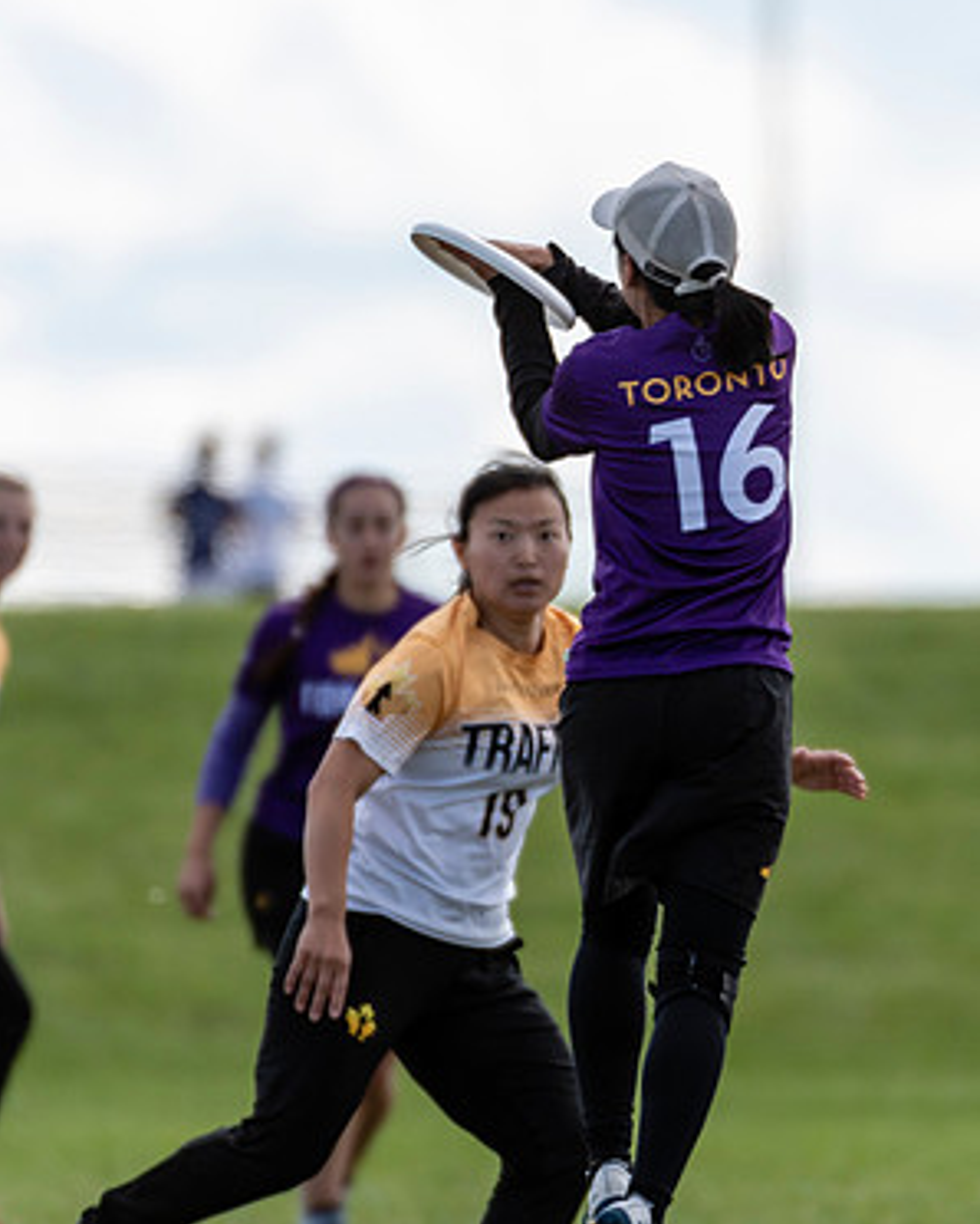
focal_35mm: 1021
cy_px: 730
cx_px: 672
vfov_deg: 1.9
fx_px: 36986
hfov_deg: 1.5
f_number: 4
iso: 110
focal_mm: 400
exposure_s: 1/1000
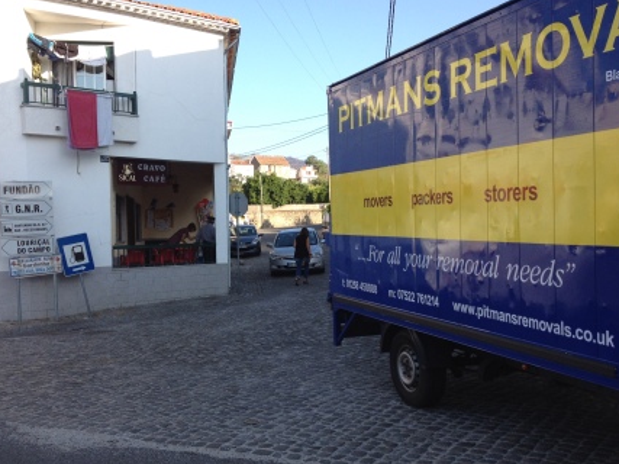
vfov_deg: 34.3
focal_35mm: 42
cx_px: 291
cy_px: 242
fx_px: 751
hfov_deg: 44.8
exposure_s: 1/717
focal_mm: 4.28
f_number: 2.4
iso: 80
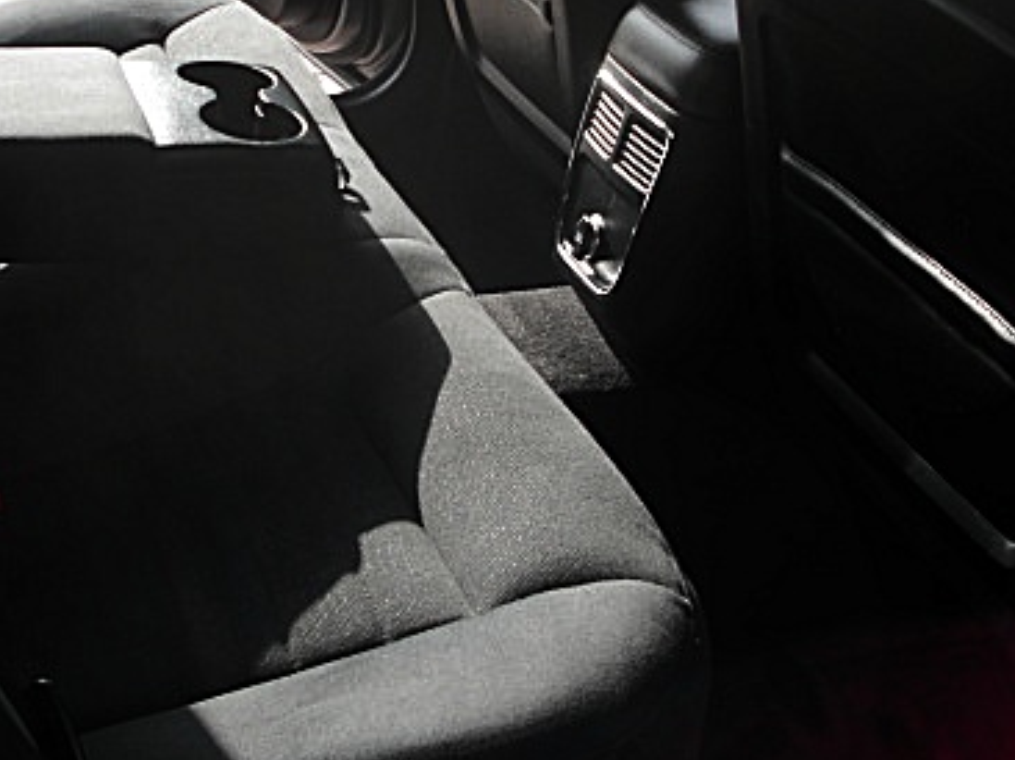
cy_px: 194
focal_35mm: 63
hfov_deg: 30.5
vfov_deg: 23.0
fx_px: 1846
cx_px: 349
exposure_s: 1/160
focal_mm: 6.3
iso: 50
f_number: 2.8
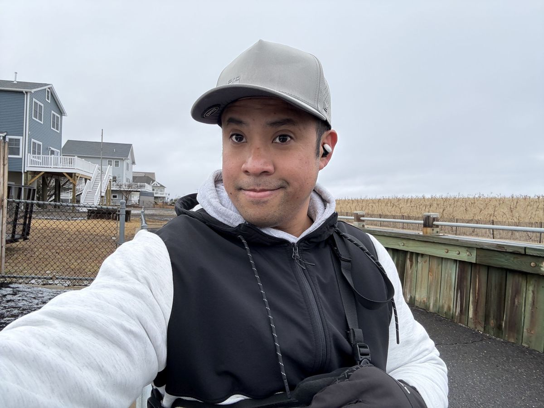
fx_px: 361
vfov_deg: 58.9
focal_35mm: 23
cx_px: 272
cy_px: 204
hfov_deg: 73.9
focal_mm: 2.69
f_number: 1.9
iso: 32
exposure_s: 1/289
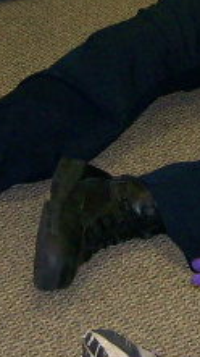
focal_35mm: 142
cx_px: 129
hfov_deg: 8.5
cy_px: 100
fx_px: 1341
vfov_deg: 15.1
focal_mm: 6
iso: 140
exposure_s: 1/64
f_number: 2.7
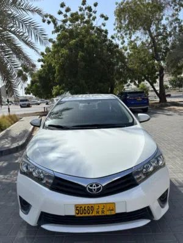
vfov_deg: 67.3
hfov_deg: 53.1
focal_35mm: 26
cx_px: 92
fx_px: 183
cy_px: 122
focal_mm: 5.96
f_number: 1.6
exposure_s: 1/4854
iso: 50
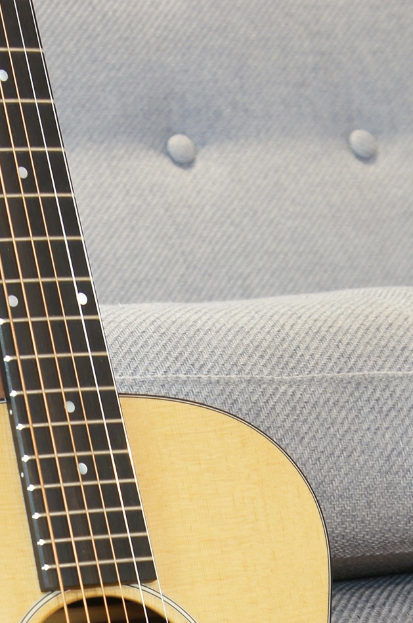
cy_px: 733
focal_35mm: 199
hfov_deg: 6.9
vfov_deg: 10.2
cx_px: 146
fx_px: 3439
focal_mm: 55
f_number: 7.1
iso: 100
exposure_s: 1/3
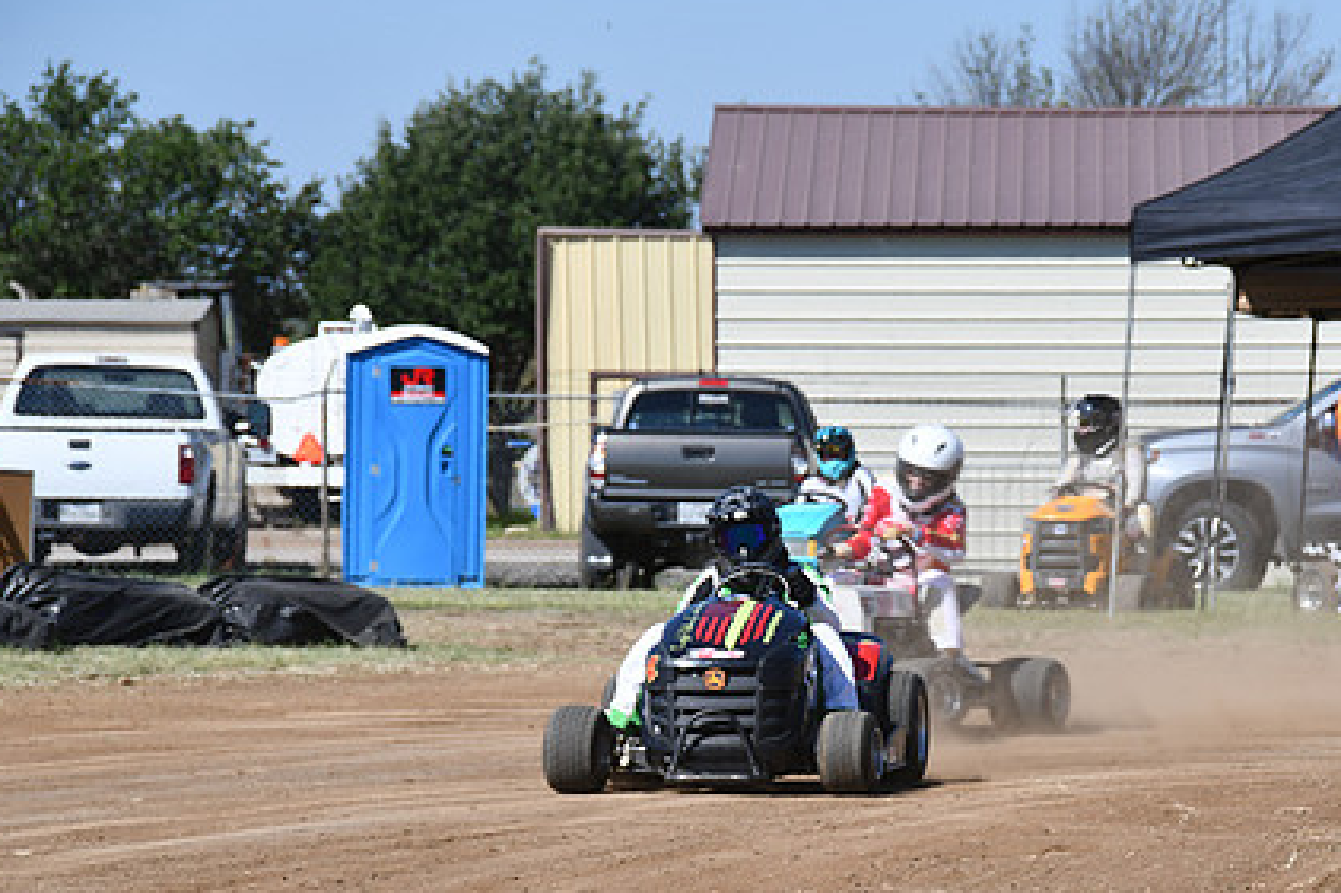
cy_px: 577
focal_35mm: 268
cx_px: 874
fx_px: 9979
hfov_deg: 7.7
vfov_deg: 5.1
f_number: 9
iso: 100
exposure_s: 1/320
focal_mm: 130
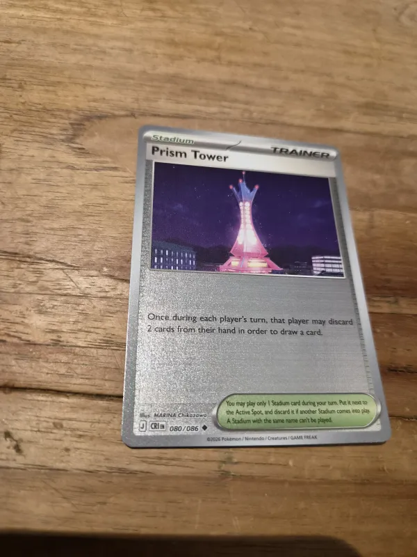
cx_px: 208
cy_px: 278
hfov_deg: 58.9
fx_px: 369
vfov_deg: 73.9
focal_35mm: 23
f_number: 1.8
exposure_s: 1/100
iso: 400
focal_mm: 5.4
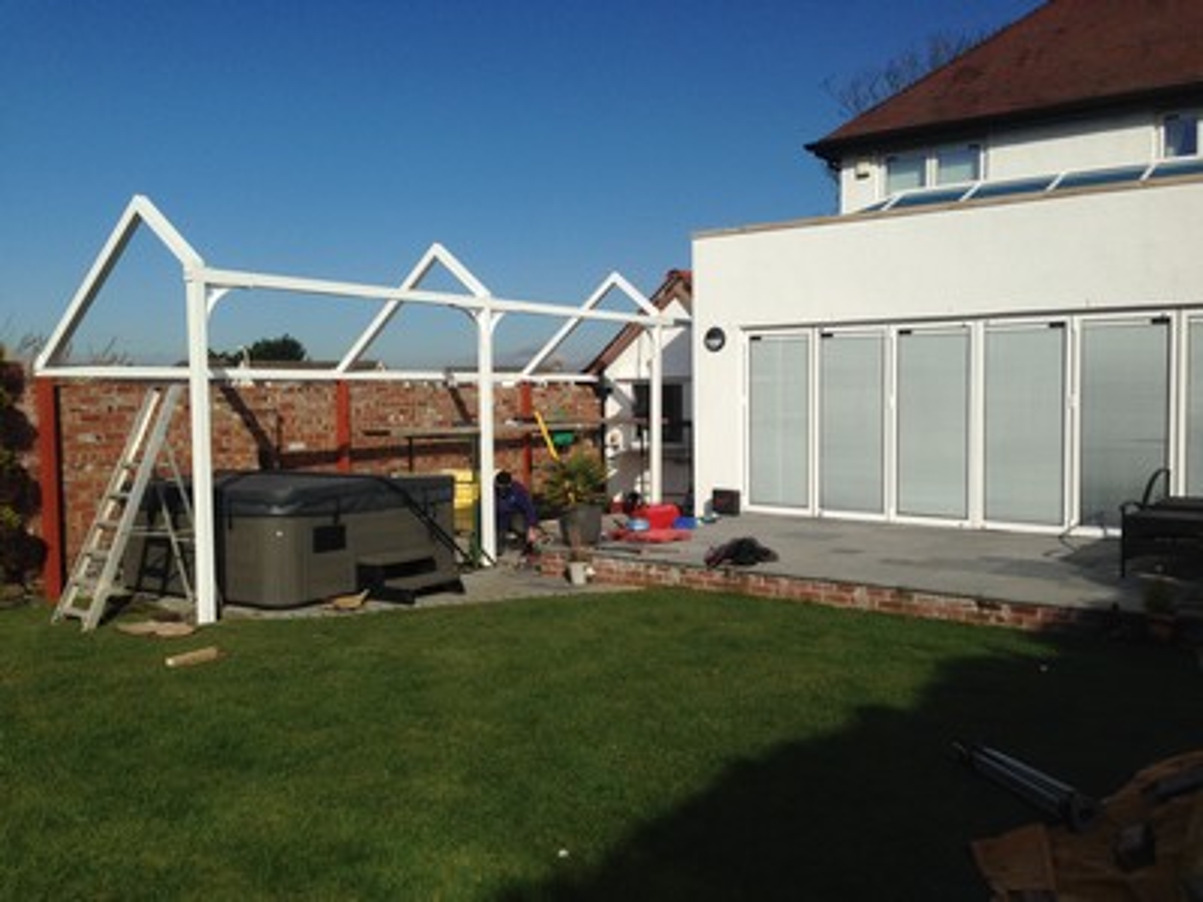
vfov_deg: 42.9
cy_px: 451
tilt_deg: -3.7
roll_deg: -1.0
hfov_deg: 55.4
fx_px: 1147
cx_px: 602
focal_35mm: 33
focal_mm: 4.12
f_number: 2.4
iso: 50
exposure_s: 1/4525
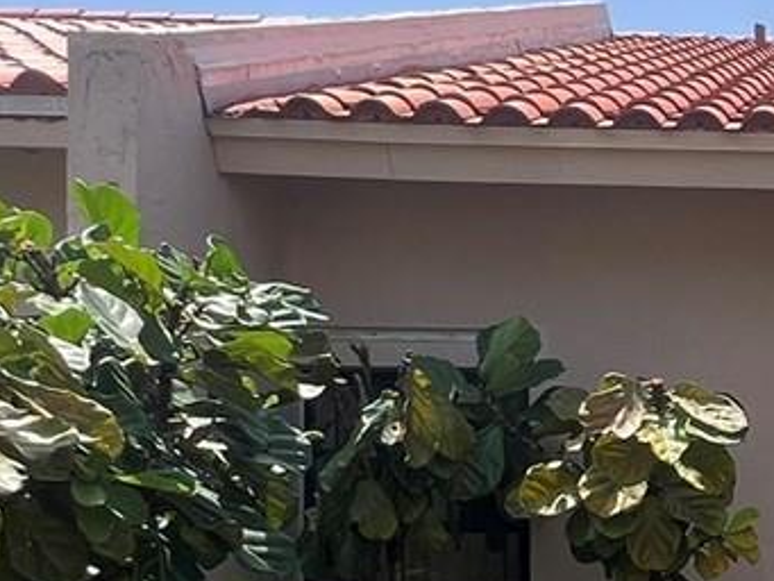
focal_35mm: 61
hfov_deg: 26.7
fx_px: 1364
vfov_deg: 23.0
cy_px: 590
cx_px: 1012
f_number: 1.8
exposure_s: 1/630
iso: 32
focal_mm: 1.57
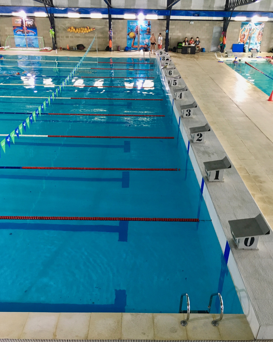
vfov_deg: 57.2
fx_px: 313
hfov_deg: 47.1
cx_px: 134
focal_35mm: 31
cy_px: 174
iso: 160
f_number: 2.2
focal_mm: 4.15
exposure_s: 1/33
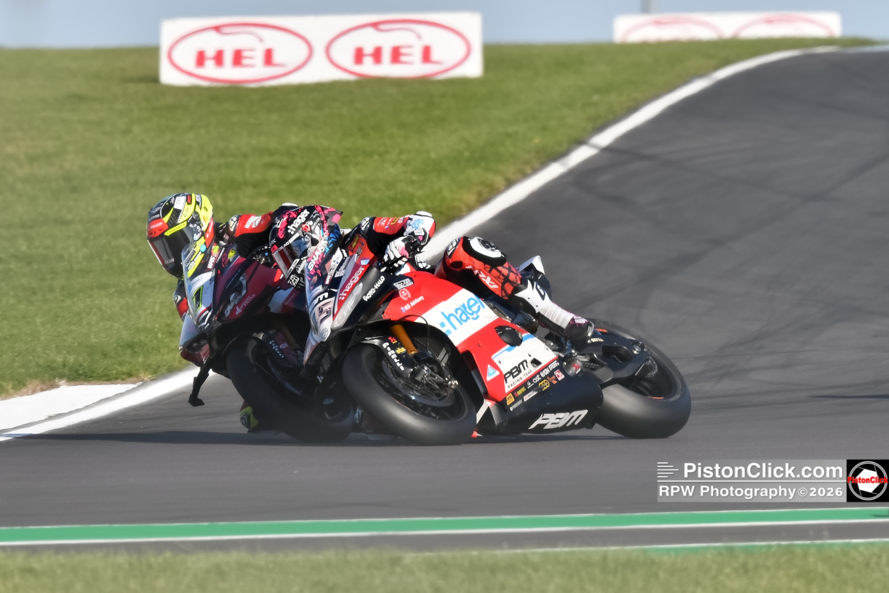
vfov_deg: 1.8
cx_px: 444
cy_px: 296
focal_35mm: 750
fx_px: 18518
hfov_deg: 2.8
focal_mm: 500
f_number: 8
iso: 320
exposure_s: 1/1250
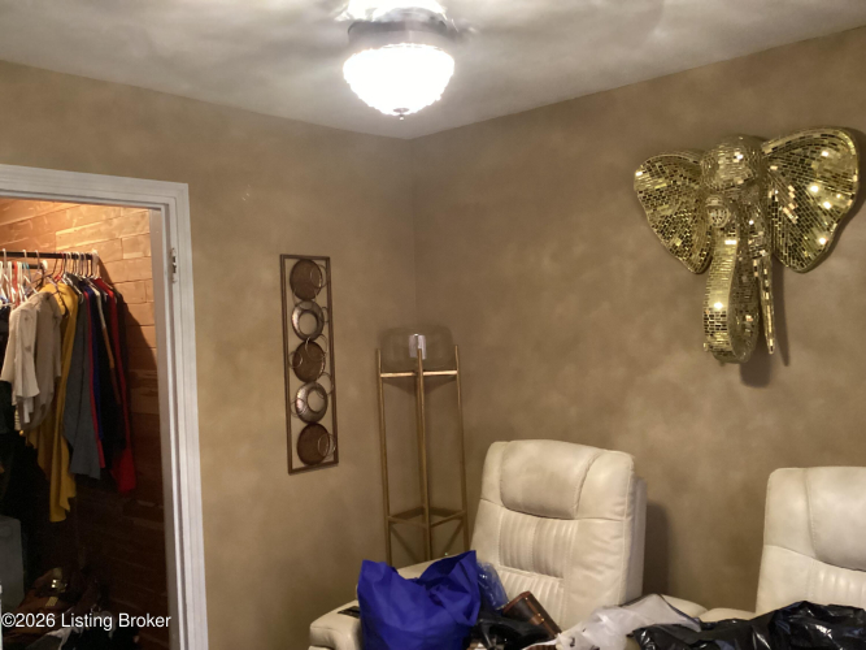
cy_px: 325
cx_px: 433
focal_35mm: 31
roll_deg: +1.9
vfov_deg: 45.4
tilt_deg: +0.2
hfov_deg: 58.4
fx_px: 775
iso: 640
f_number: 2.4
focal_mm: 3.3
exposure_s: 1/30
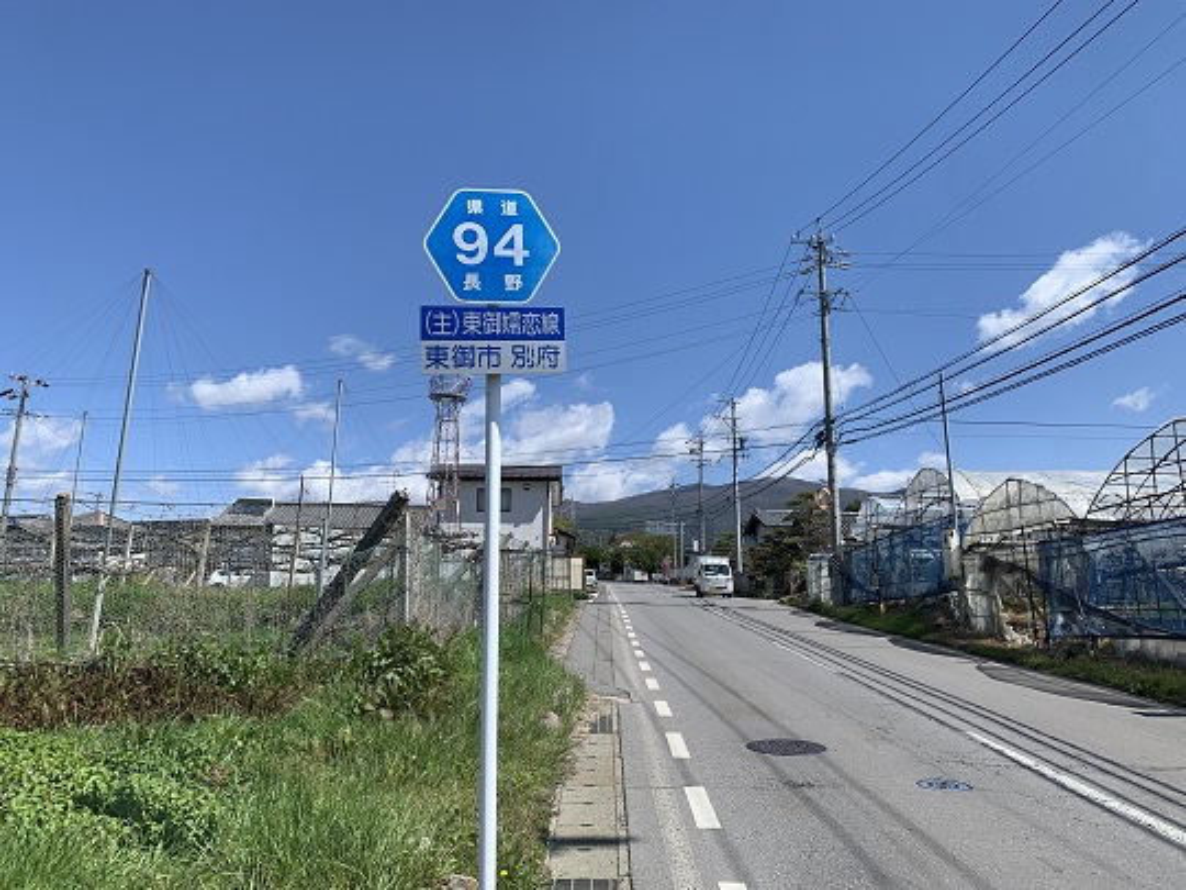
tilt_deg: +9.5
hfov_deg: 67.3
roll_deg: +0.2
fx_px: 891
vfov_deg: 53.1
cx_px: 593
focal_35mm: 26
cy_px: 445
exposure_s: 1/2545
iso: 25
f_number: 1.8
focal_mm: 4.25
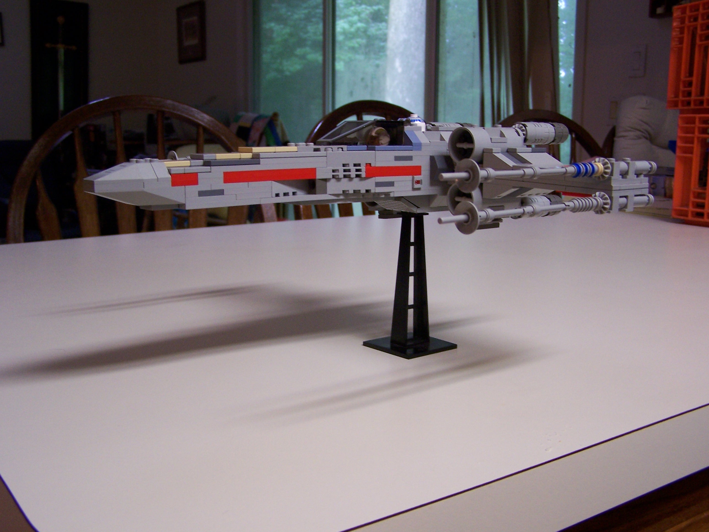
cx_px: 354
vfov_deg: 37.7
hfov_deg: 49.0
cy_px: 266
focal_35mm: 38
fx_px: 778
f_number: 2.8
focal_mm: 6.3
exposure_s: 1/20
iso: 140
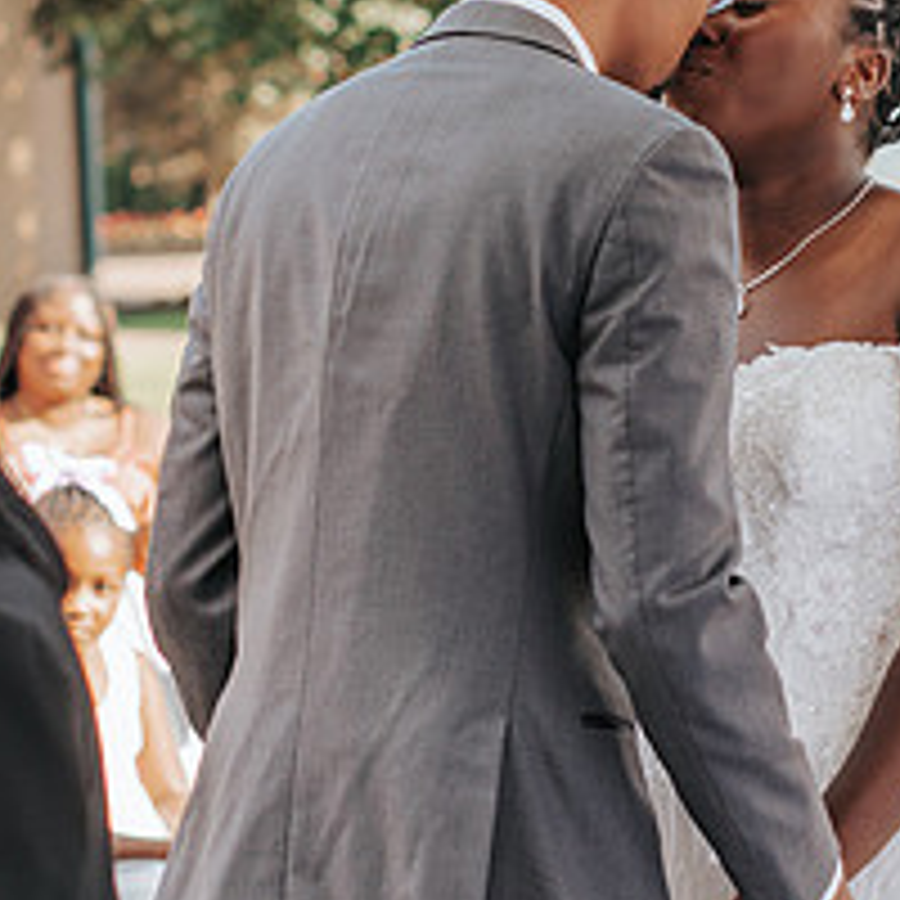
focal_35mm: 161
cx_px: 555
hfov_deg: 10.9
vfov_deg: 10.8
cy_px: 306
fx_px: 4736
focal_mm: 50
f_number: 2.5
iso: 200
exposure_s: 1/1250
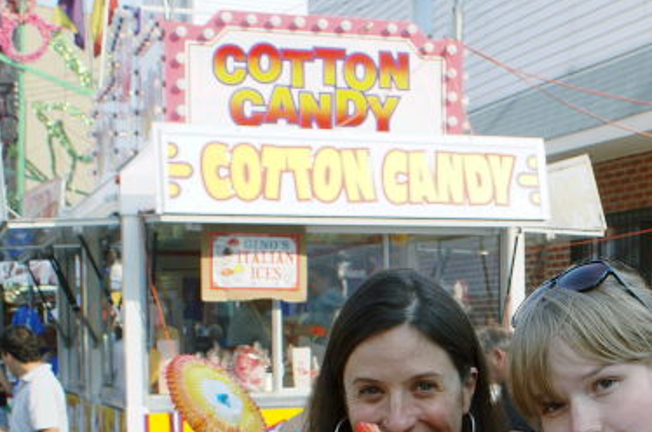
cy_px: 396
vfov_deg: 17.4
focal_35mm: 77
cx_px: 623
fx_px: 1392
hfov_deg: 25.3
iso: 100
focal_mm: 24
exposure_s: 1/250
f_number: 8
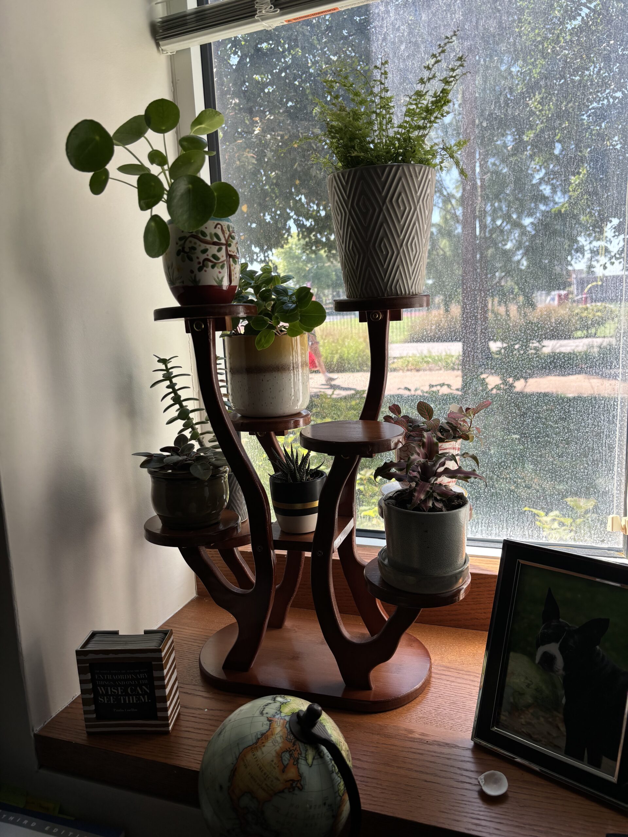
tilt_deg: -9.8
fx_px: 629
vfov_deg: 67.3
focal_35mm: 26
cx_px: 314
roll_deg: +1.5
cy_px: 418
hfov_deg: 53.1
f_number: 1.6
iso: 40
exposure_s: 1/181
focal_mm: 5.96
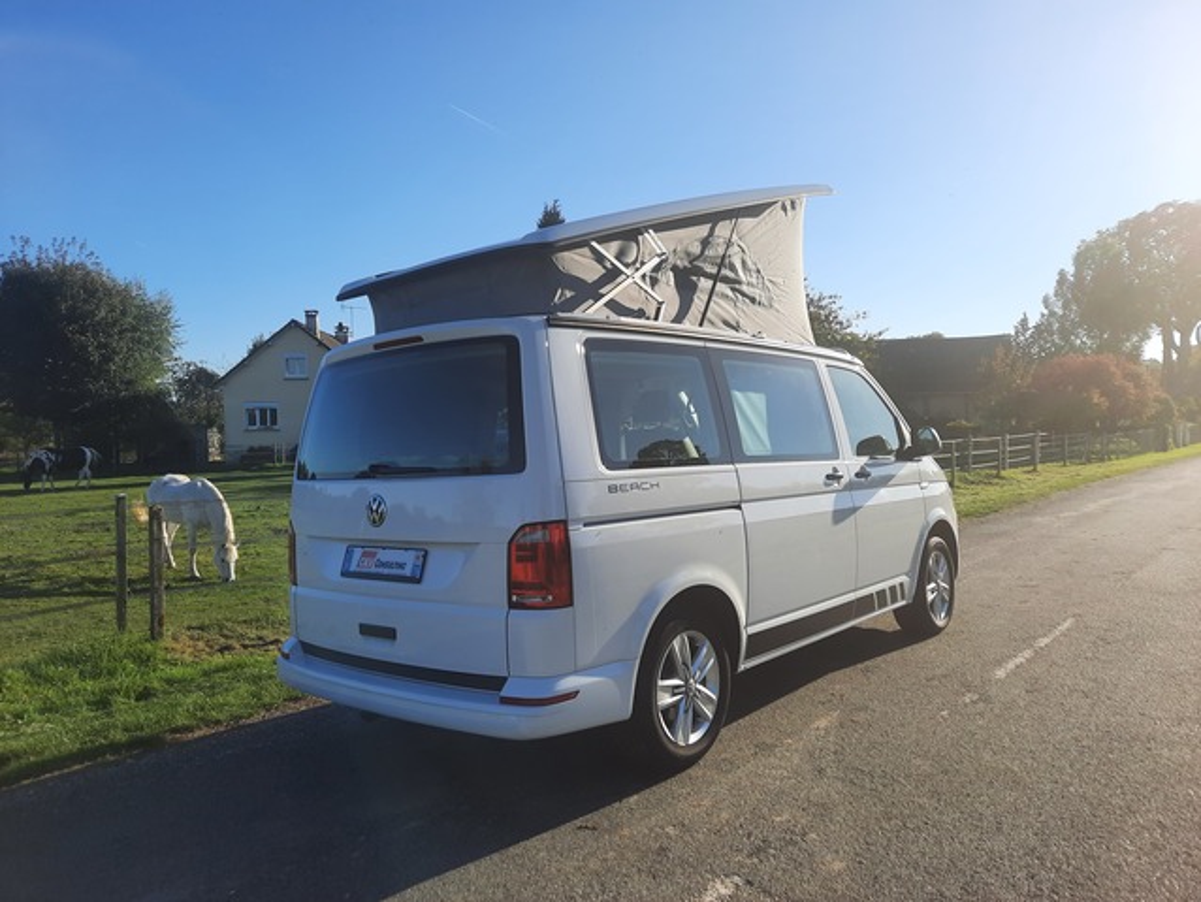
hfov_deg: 69.4
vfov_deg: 54.9
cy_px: 451
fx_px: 868
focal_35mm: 25
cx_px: 600
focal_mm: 4.6
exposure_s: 1/959
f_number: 2
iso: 32
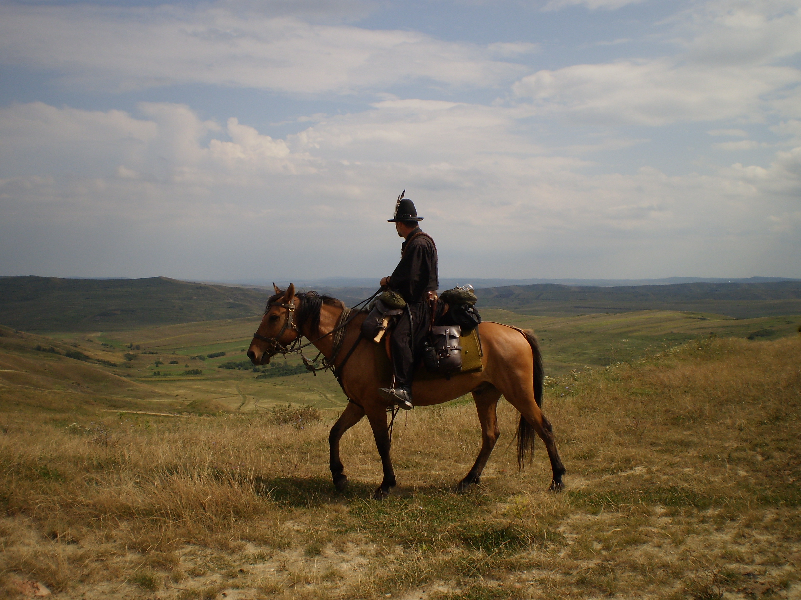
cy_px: 300
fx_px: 833
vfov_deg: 39.7
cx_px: 400
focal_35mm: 36
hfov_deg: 51.4
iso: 64
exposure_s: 1/1600
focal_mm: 6.3
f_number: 4.6
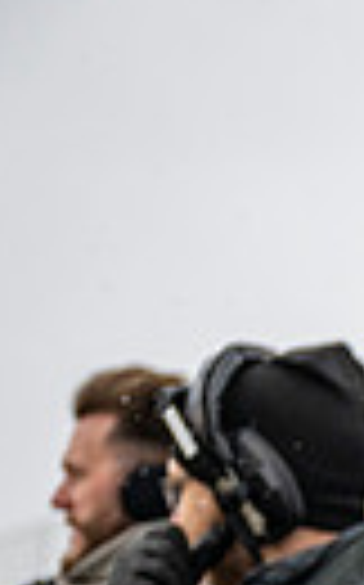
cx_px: 1132
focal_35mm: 210
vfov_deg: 9.8
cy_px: 767
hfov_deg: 5.8
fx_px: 3341
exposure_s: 1/500
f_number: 2.8
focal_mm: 46
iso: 160
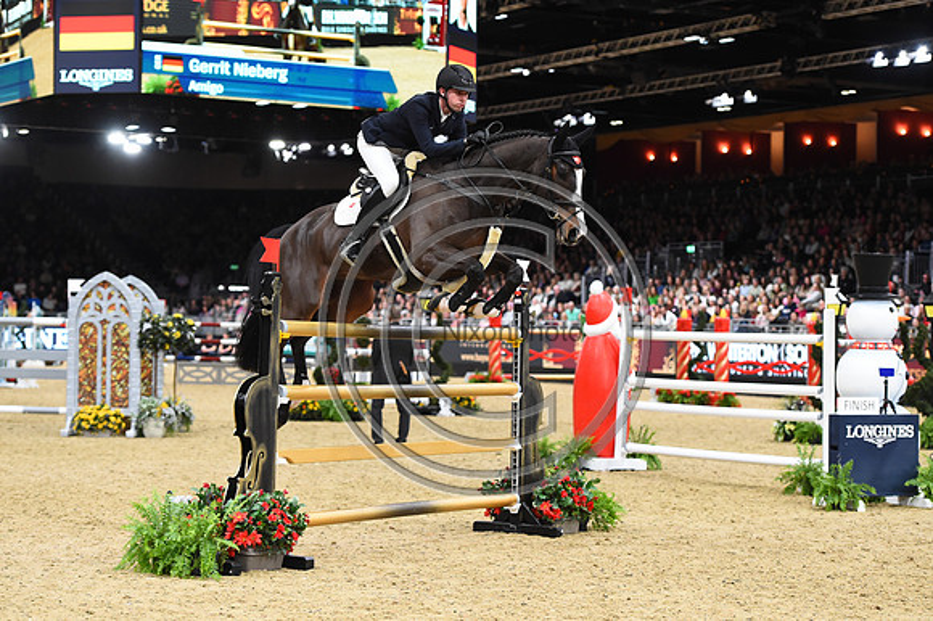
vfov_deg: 14.8
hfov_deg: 22.2
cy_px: 310
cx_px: 466
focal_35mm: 92
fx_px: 2383
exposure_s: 1/800
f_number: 3.5
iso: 5000
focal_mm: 92
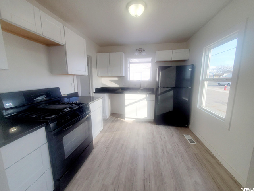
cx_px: 127
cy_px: 96
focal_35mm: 13
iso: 50
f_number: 2.2
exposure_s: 1/167
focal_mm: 1.8
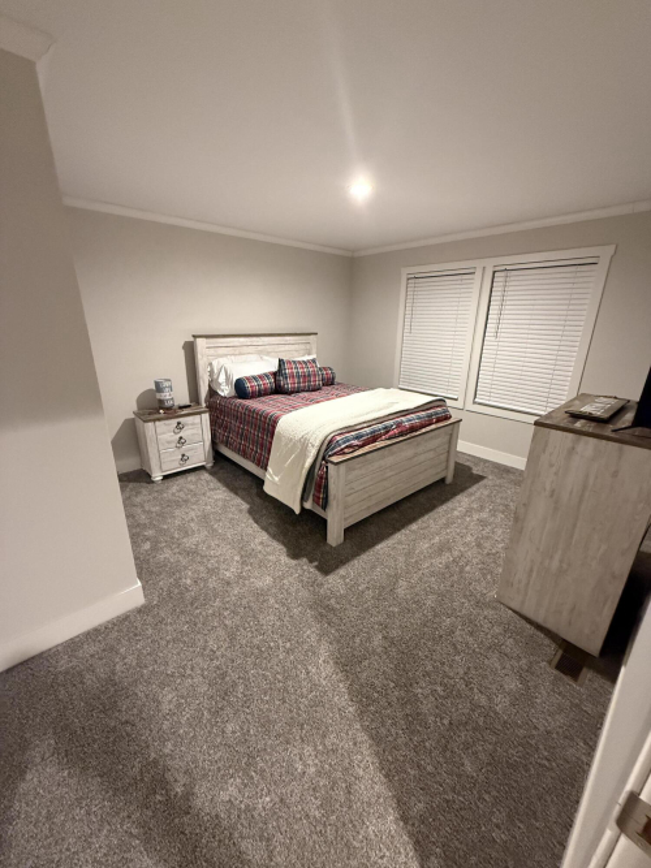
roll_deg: -0.8
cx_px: 326
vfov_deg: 102.1
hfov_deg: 85.7
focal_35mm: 14
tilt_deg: -17.6
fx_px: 351
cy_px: 434
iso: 800
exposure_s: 1/60
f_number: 2.2
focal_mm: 2.22
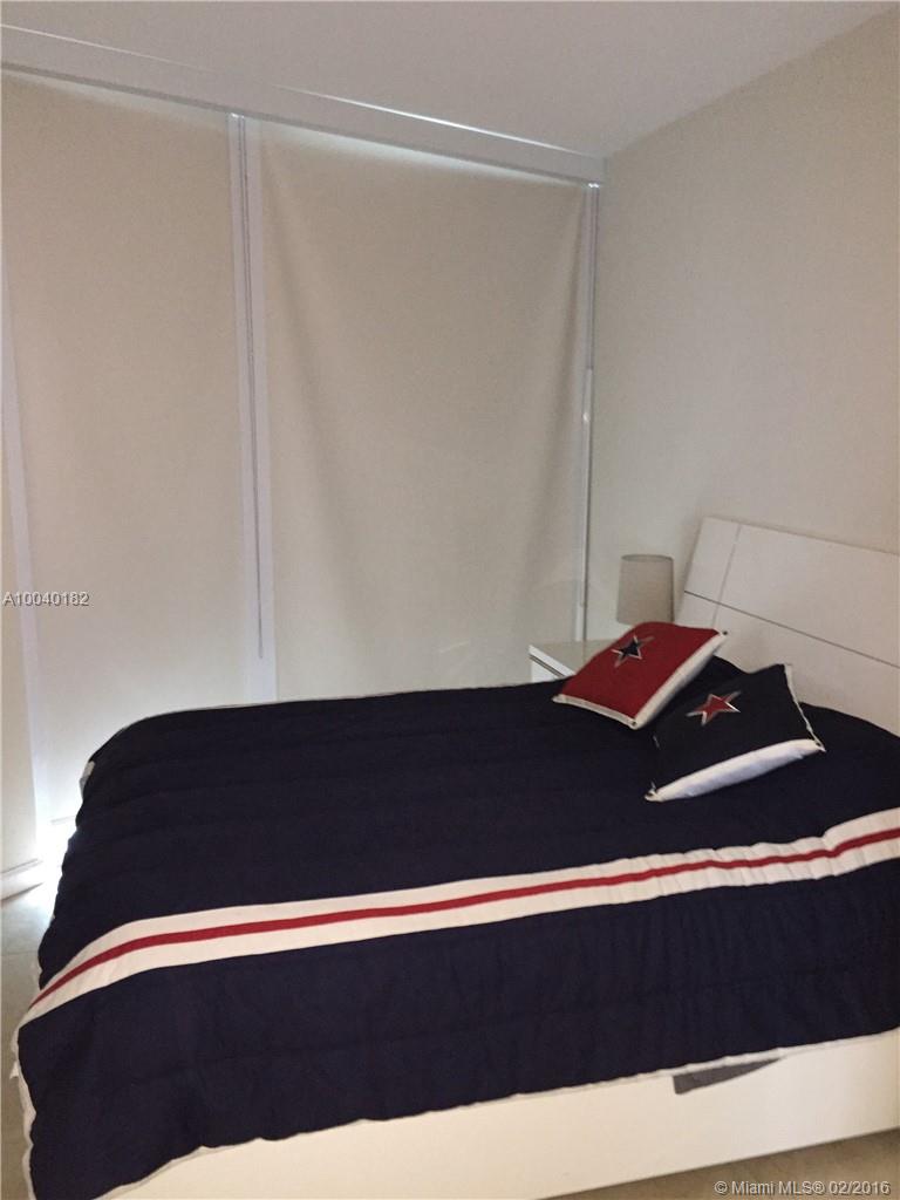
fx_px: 1005
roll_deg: -0.2
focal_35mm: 29
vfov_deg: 61.7
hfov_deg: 48.2
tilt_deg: -10.3
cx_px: 450
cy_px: 600
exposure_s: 1/16
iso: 400
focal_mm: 4.15
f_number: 2.2
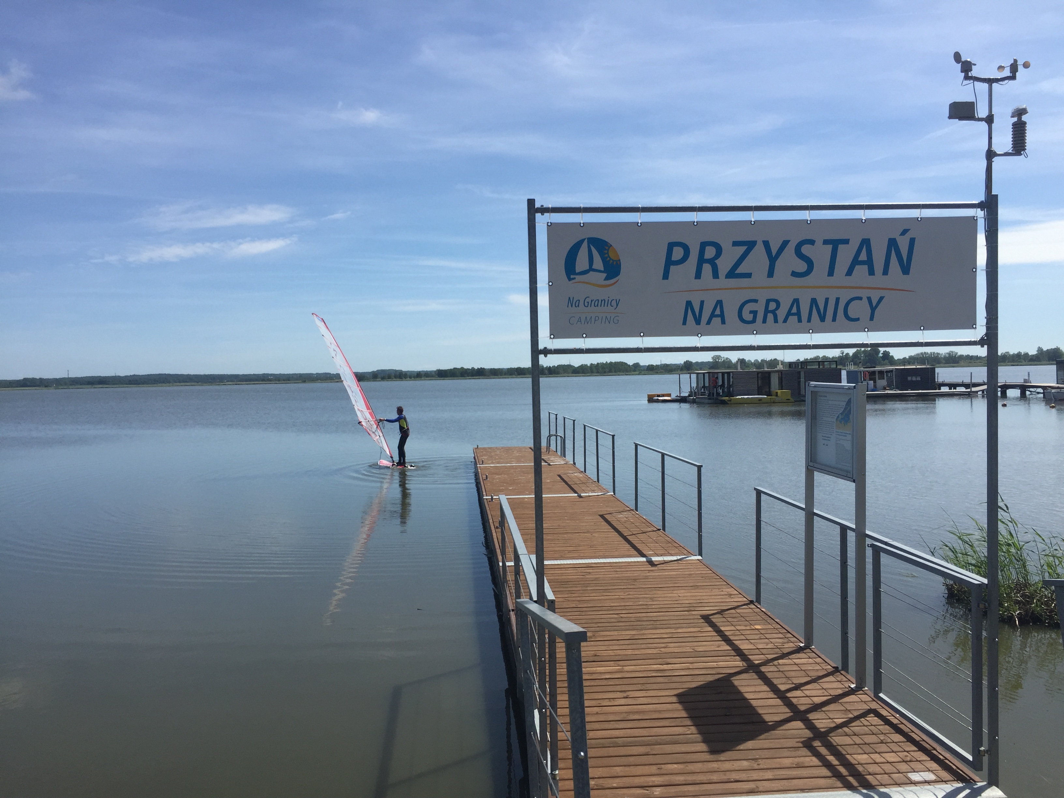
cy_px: 399
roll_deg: +2.6
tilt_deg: -1.4
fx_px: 891
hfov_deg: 61.7
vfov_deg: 48.2
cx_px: 532
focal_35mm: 29
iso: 32
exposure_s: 1/2825
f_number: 2.2
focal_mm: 4.15
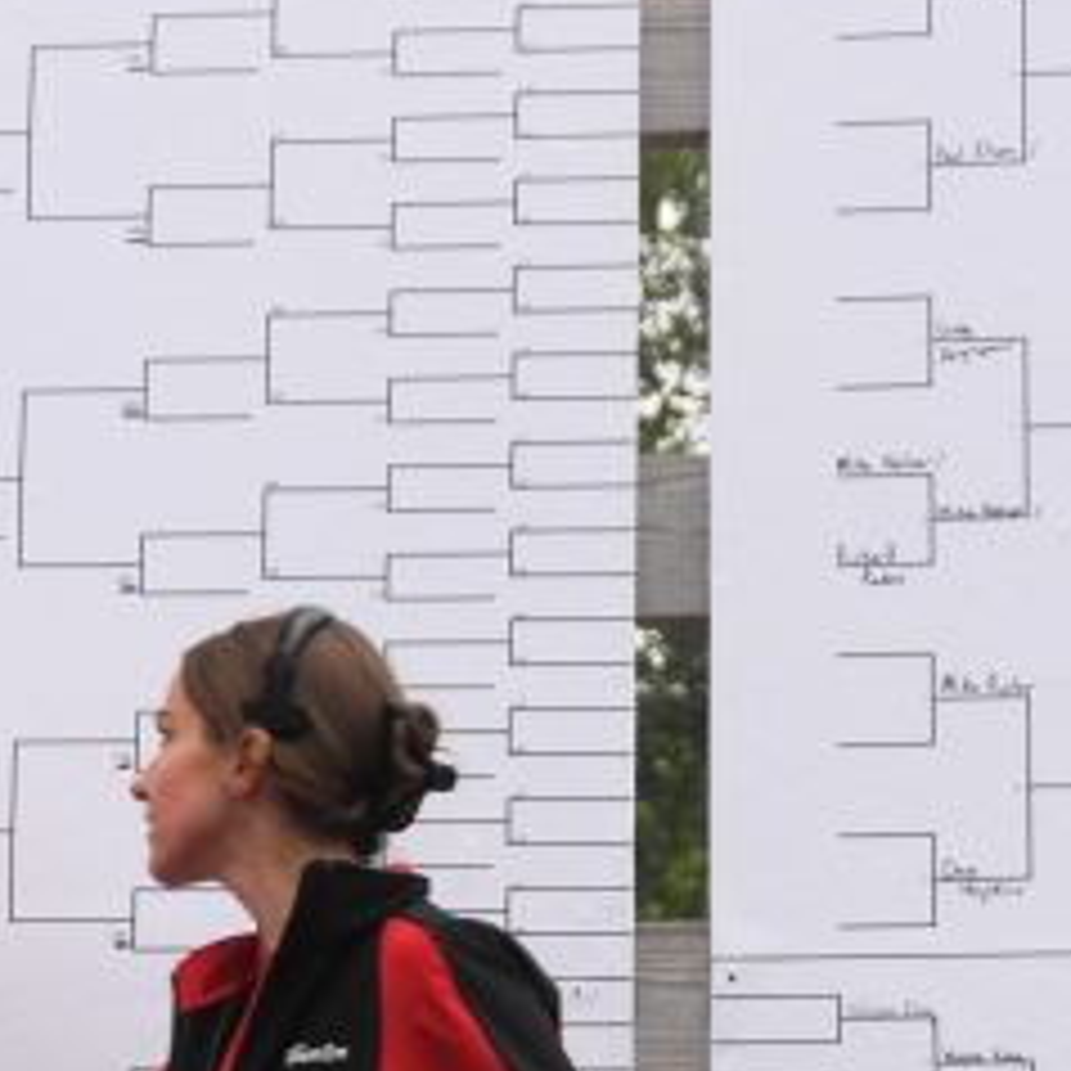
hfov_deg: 8.1
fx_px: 7491
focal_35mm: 214
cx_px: -65
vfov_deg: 8.1
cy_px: 1004
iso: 100
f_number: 5
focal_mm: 40
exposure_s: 1/100
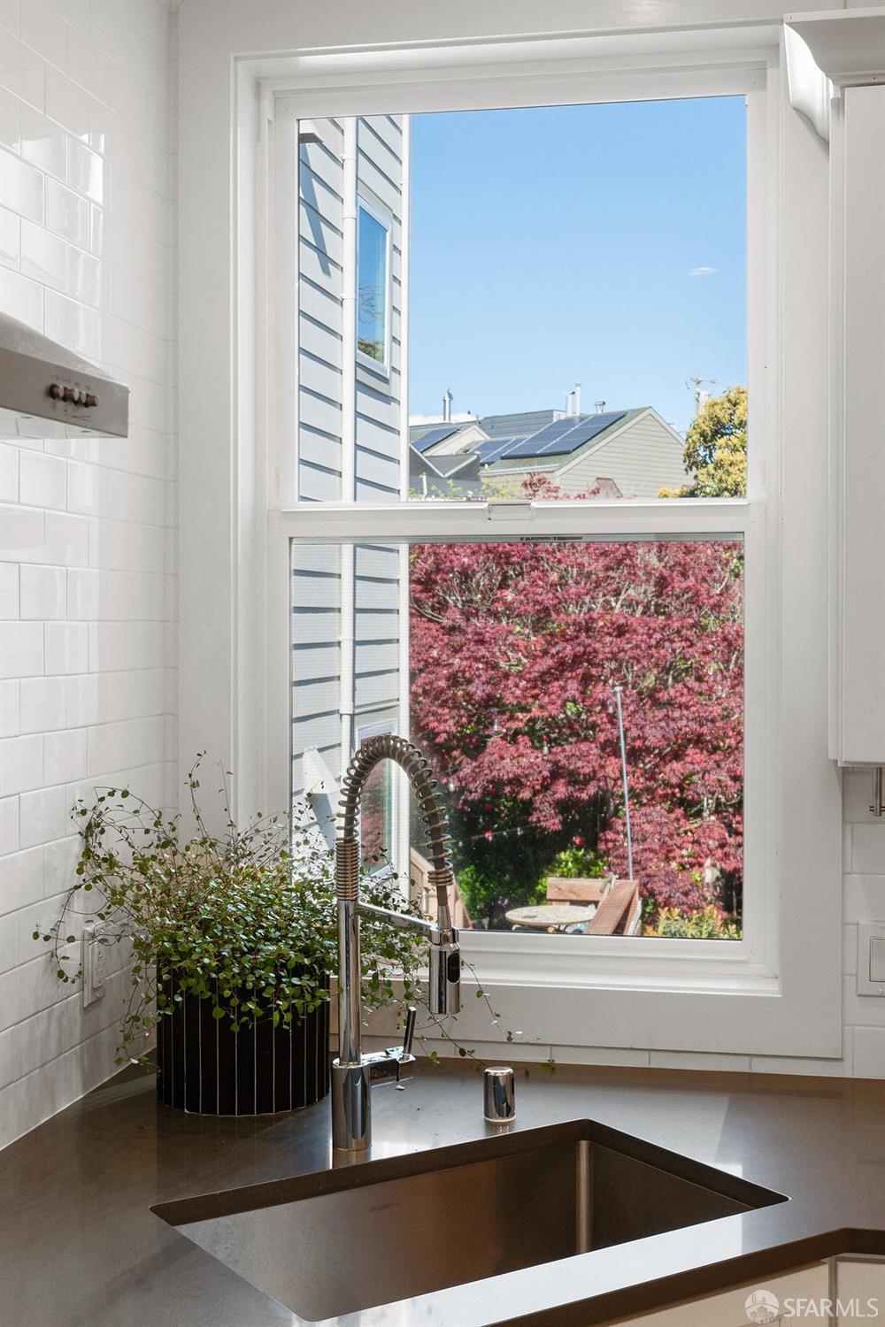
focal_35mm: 45
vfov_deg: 43.6
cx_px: 442
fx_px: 1659
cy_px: 664
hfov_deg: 29.9
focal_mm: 30
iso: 400
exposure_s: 1/40
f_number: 9
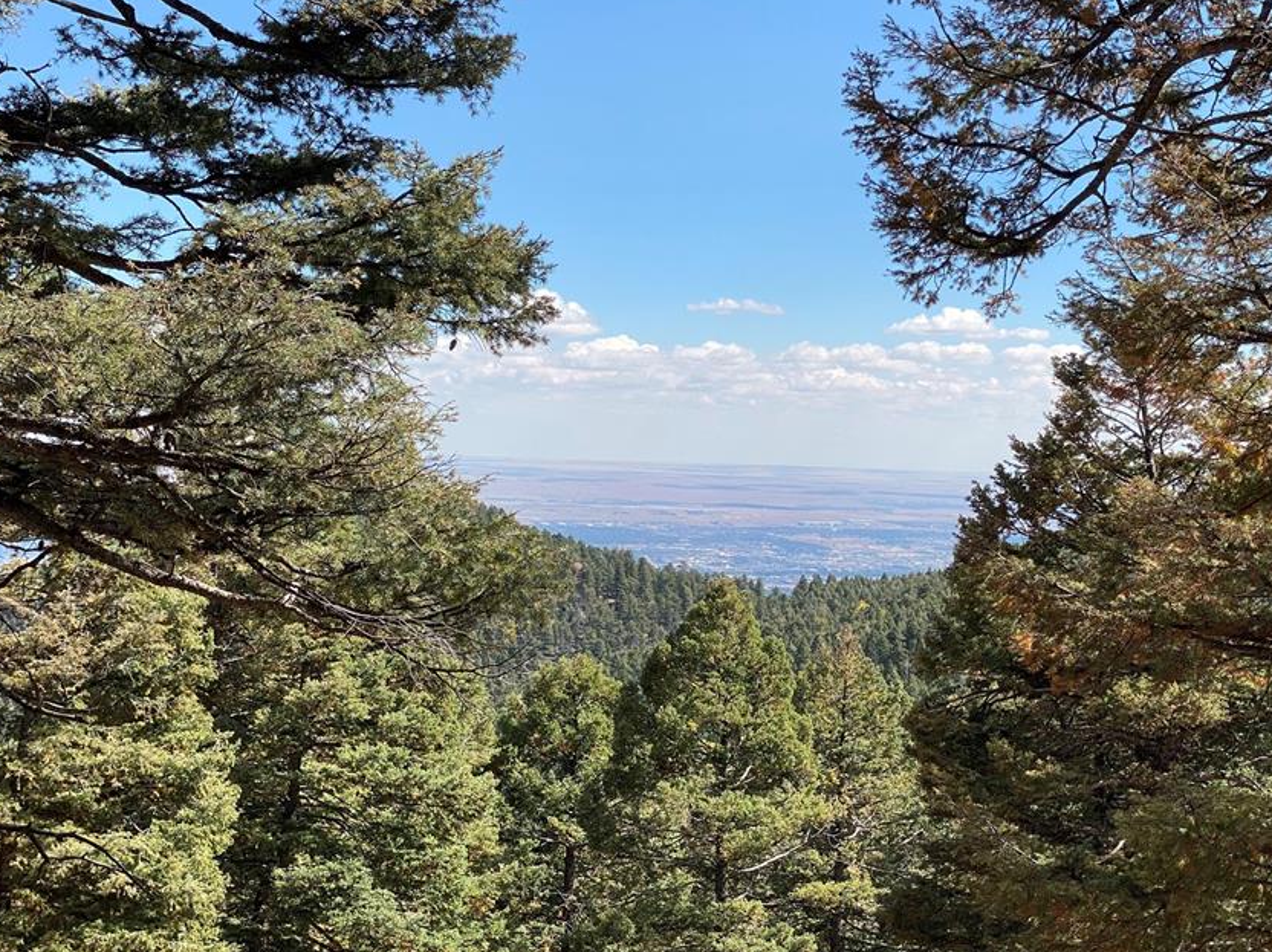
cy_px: 377
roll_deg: -1.9
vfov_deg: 22.9
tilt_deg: +0.9
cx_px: 712
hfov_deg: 30.3
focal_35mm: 64
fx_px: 2350
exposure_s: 1/2179
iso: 20
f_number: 2
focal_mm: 6
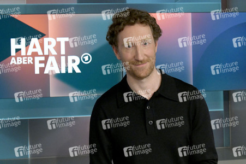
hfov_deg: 54.5
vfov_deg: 37.8
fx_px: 239
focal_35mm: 35
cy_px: 82
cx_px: 123
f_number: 5.6
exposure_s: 1/200
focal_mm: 35
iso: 2500
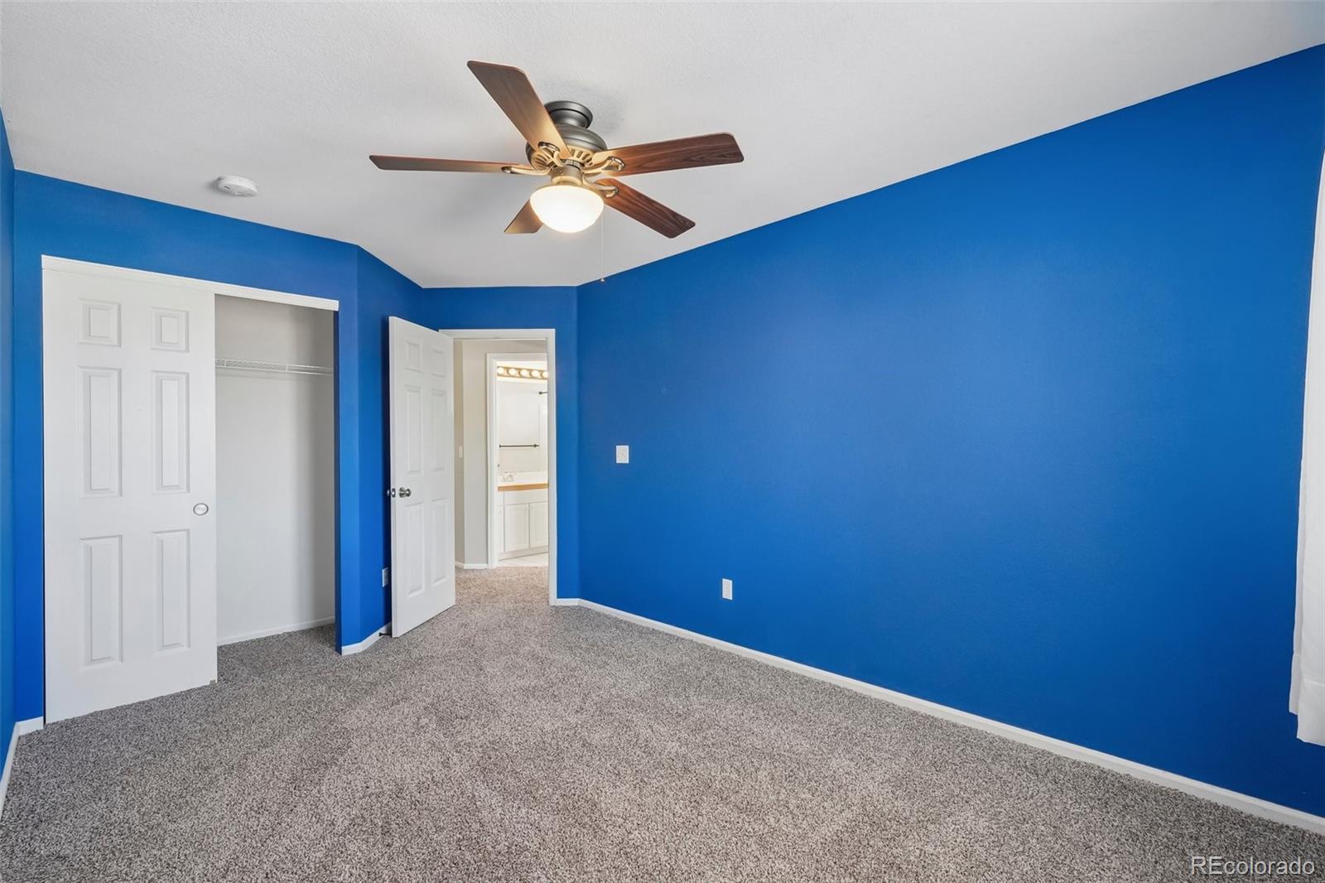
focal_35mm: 15
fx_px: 552
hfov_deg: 100.4
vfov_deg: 77.3
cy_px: 442
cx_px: 662
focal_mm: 10
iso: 800
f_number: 8
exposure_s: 1/4
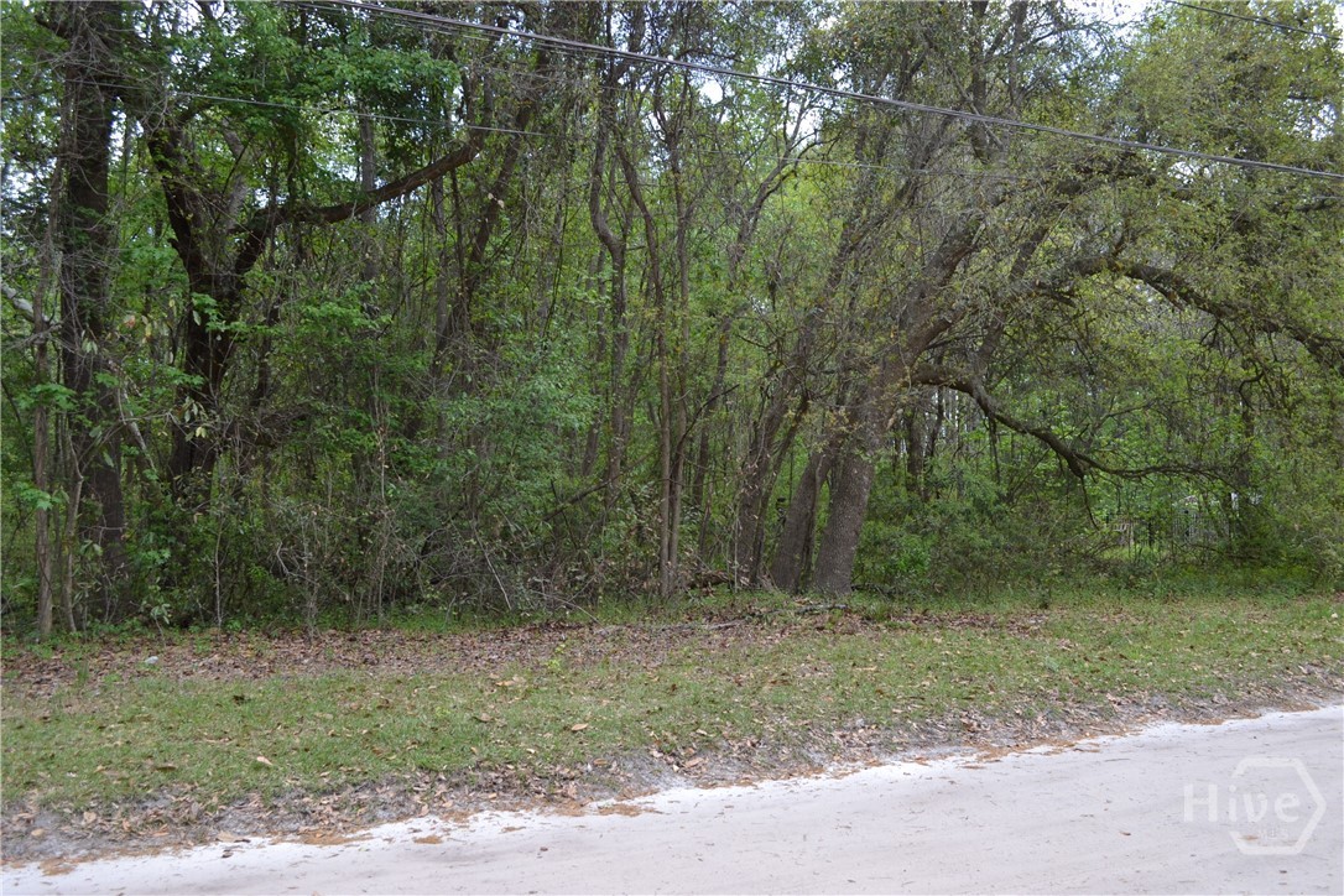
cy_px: 448
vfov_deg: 43.6
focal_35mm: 30
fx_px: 1120
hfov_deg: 61.9
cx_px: 672
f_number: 5.6
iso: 200
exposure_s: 1/125
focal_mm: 20
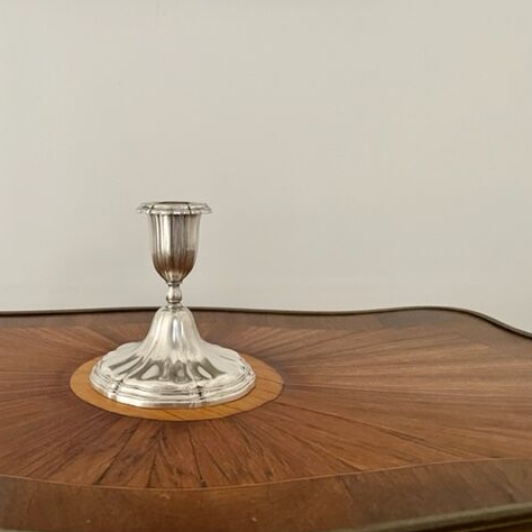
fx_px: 539
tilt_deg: -9.7
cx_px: 183
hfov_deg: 51.7
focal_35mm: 31
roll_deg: -0.8
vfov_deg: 52.5
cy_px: 267
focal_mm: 4.2
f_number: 1.6
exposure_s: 1/52
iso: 500
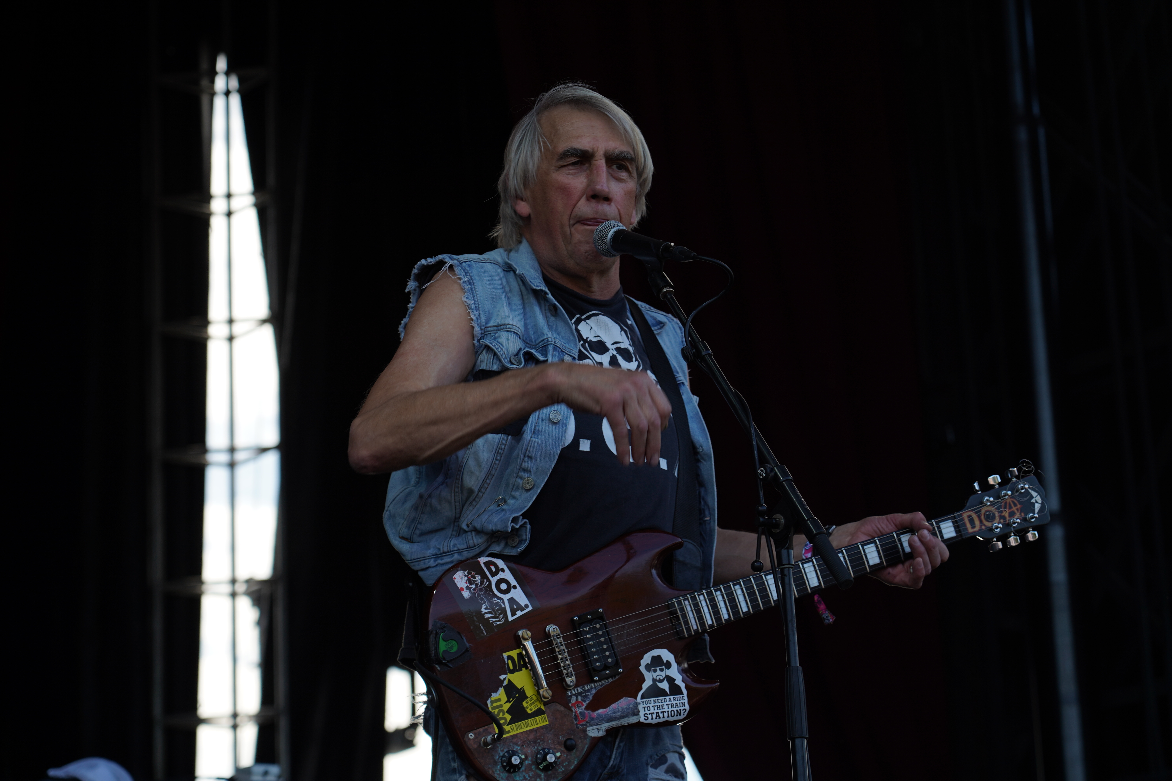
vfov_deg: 13.0
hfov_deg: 19.5
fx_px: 3418
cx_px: 586
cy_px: 390
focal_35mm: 105
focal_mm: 105
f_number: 5
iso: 100
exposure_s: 1/320
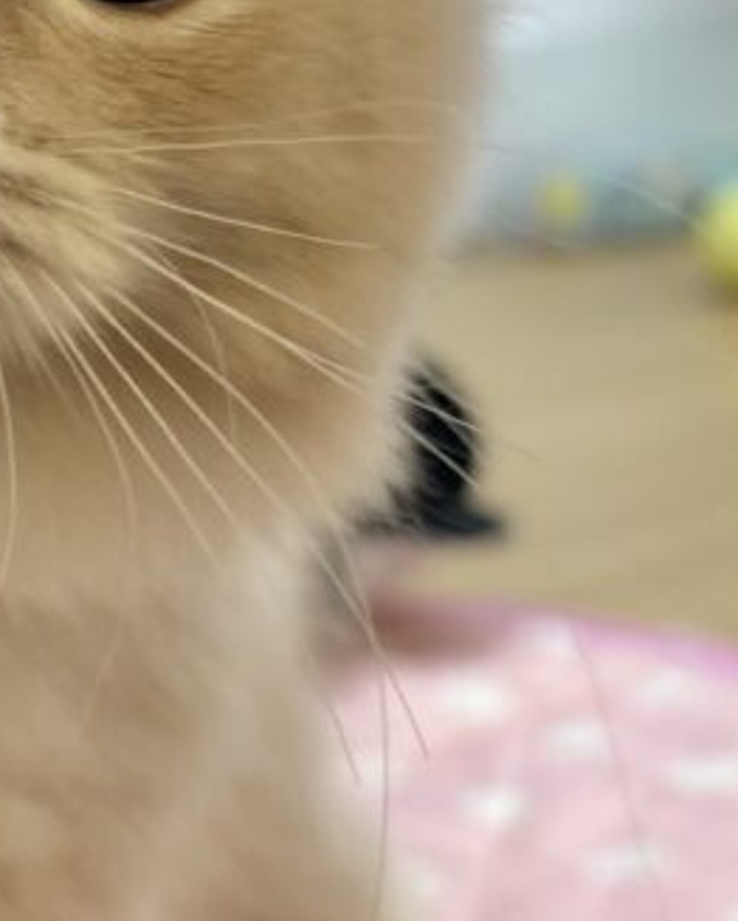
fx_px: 2537
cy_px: 445
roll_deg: +7.4
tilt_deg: -14.6
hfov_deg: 15.8
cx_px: -197
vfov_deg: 20.6
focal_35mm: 93
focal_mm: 5.96
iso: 64
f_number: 1.6
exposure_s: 1/100
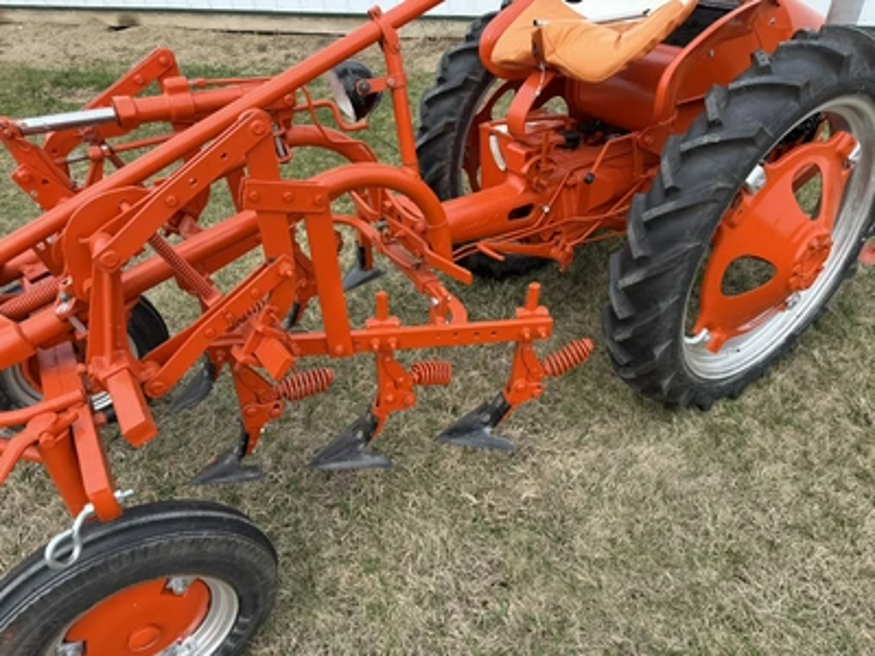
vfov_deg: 56.8
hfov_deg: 71.6
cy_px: 328
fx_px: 607
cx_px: 438
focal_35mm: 24
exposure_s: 1/920
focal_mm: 6.76
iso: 80
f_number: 1.78
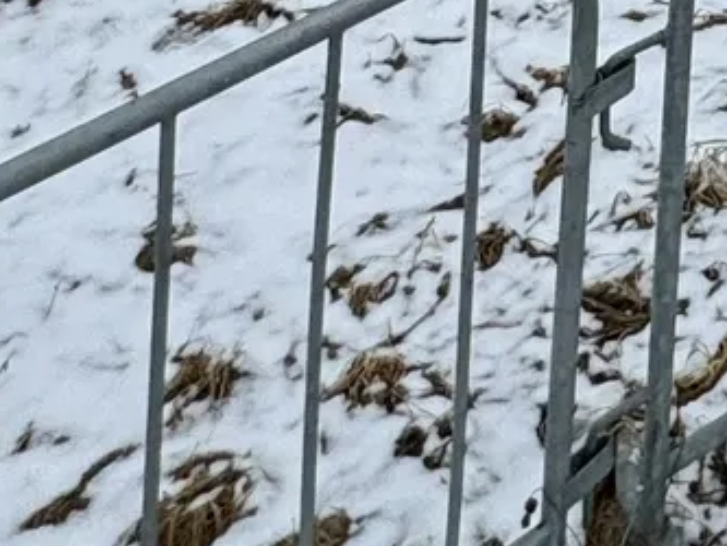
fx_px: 2122
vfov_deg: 10.1
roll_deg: -0.6
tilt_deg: +1.5
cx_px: 1308
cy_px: -1160
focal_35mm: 101
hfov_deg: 16.3
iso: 40
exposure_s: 1/525
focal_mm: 2.22
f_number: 2.2
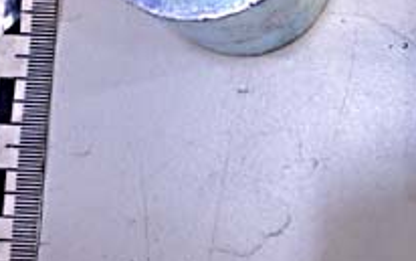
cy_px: -20
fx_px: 1044
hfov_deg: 21.9
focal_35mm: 92
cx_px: 392
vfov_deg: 13.9
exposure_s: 1/30
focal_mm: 5
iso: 400
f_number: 3.9
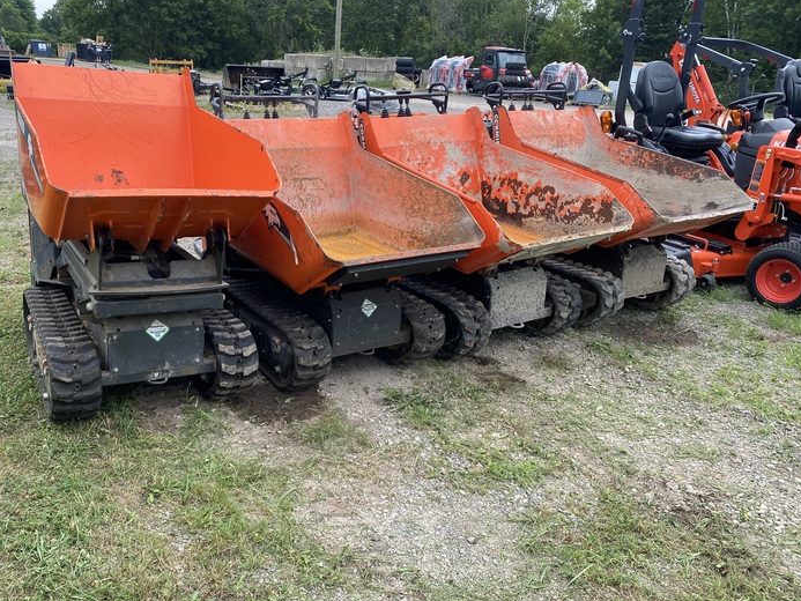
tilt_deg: -17.7
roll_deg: -2.2
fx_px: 694
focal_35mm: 30
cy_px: 304
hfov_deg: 59.7
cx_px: 342
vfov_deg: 46.8
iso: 32
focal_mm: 4.25
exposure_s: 1/651
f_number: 1.8
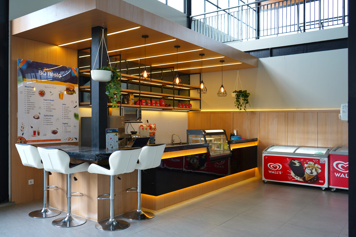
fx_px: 277
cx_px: 178
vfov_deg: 46.4
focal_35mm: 28
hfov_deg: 65.5
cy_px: 118
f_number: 3.5
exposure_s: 1/13
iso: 80
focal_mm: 28
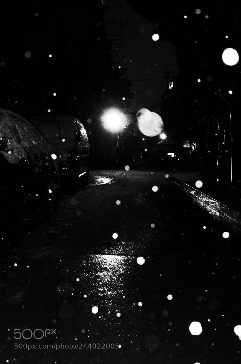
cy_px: 182
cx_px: 120
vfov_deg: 54.5
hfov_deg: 37.7
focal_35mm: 35
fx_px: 353
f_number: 2.8
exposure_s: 1/40
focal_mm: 18.3
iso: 3200
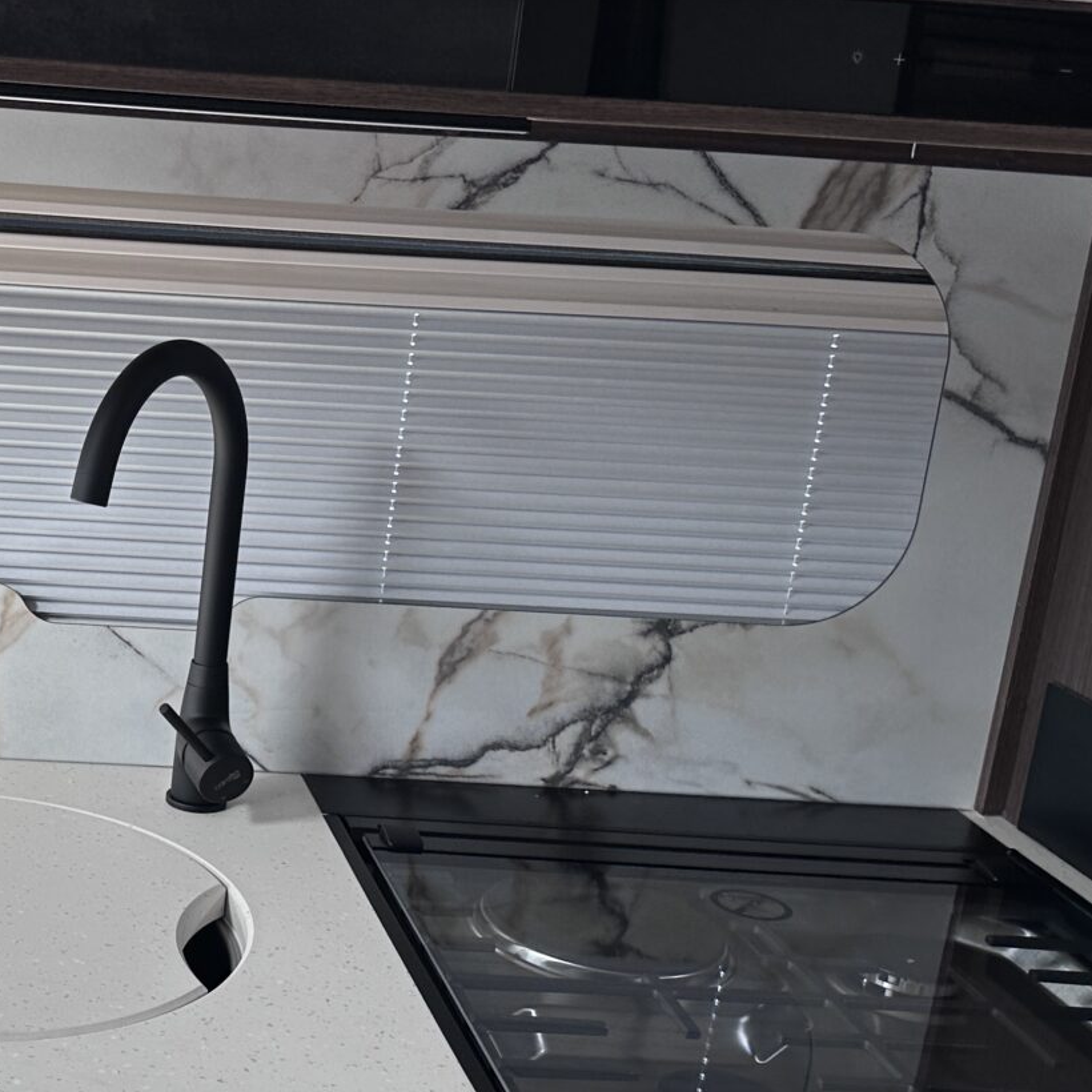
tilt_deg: -13.7
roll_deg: -4.4
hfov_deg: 30.4
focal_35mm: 53
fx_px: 1892
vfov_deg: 32.1
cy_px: 634
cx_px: 57
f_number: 1.78
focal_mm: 6.86
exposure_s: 1/228
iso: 64
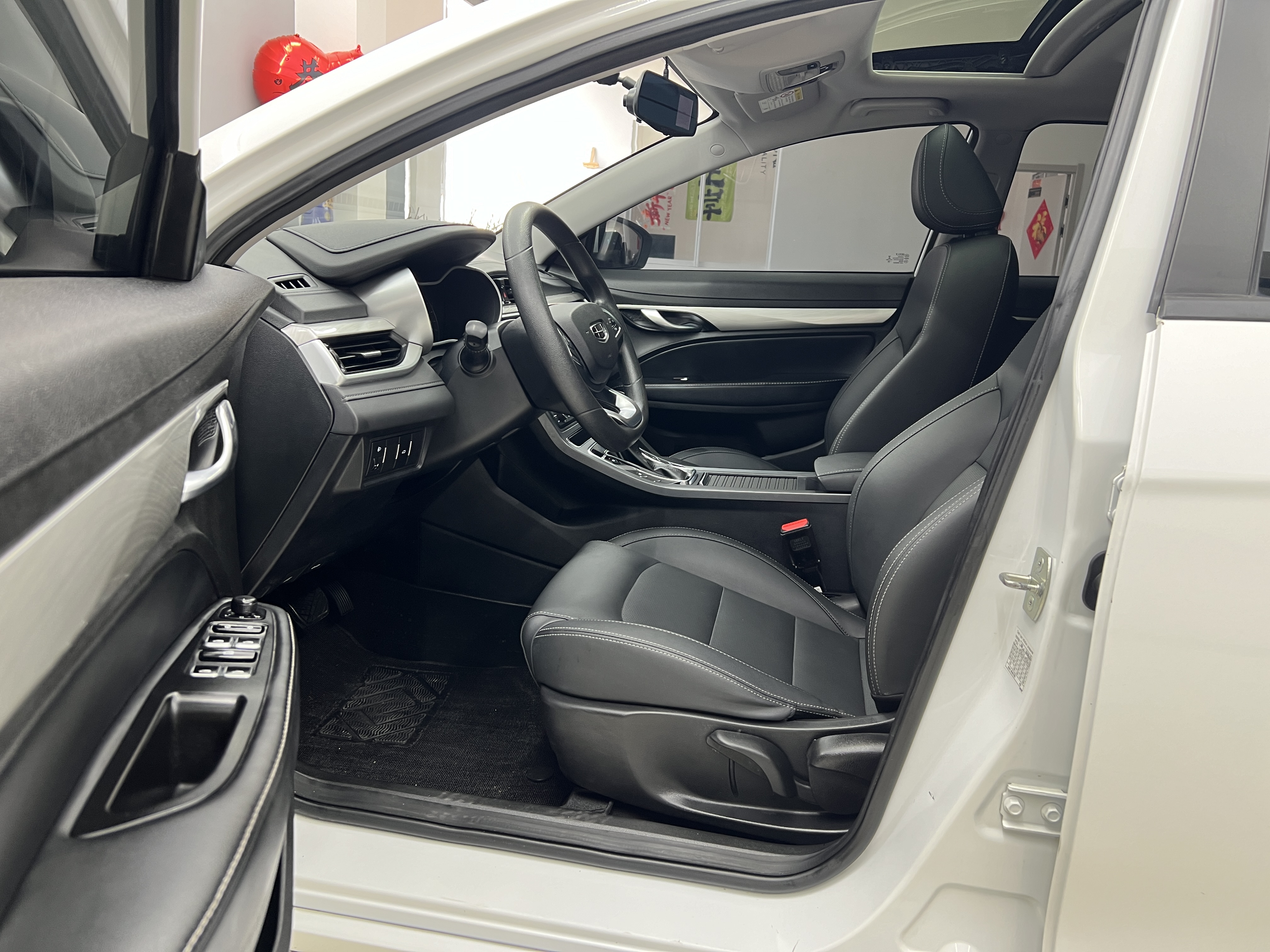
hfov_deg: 67.3
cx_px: 635
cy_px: 476
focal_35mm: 26
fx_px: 954
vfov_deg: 53.1
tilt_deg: -14.3
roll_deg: -3.7
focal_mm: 5.7
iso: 80
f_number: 1.5
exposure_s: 1/50
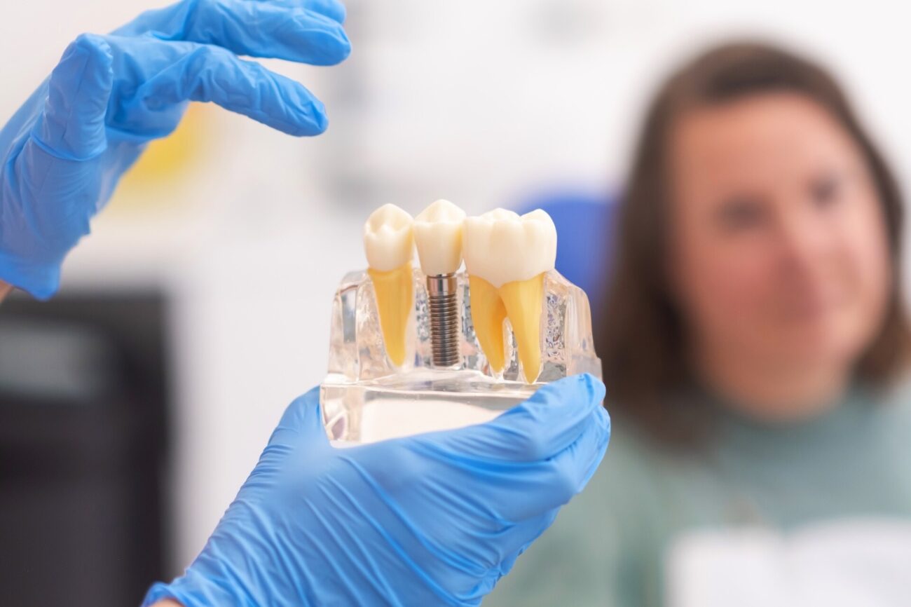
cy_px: 304
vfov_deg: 16.3
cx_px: 456
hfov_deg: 24.2
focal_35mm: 84
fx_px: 2125
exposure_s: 1/100
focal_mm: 56
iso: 640
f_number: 1.4
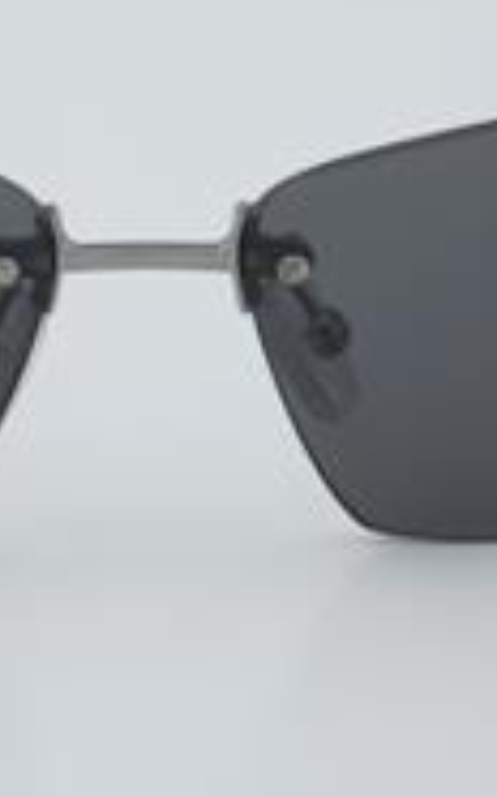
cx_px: 137
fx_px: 3931
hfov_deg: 7.2
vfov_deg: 11.6
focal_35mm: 181
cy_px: 266
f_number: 32
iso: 100
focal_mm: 55
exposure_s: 1/3
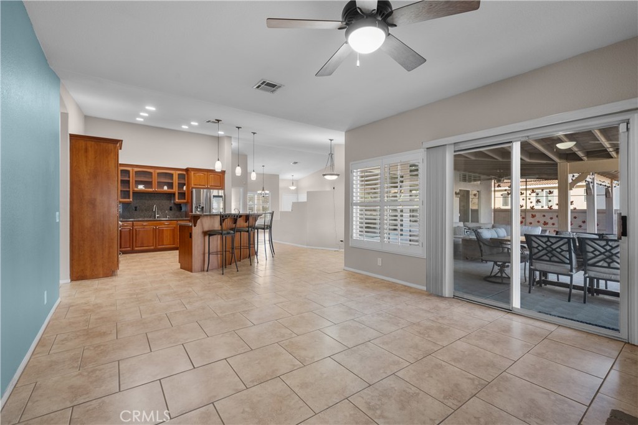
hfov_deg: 100.4
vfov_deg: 77.3
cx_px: 319
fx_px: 266
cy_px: 212
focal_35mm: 15
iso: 250
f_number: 9
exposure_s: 1
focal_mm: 15
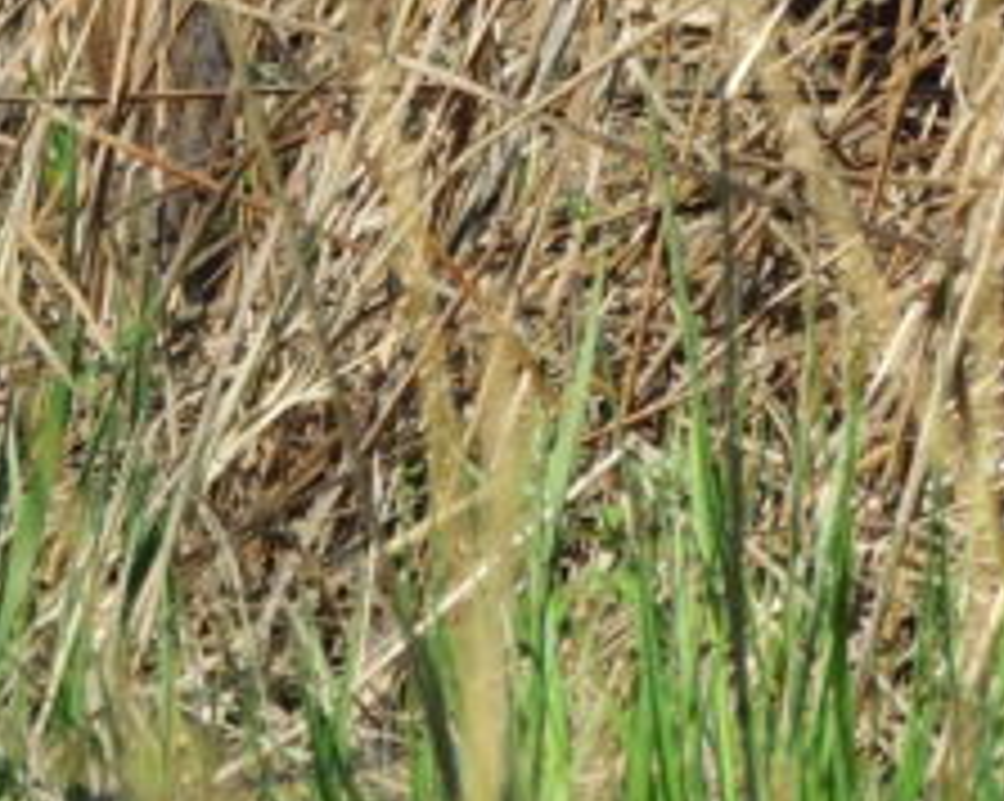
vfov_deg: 1.0
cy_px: -506
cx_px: 108
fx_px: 46878
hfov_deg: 1.2
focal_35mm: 1579
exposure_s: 1/320
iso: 100
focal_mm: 71.3
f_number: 4.8
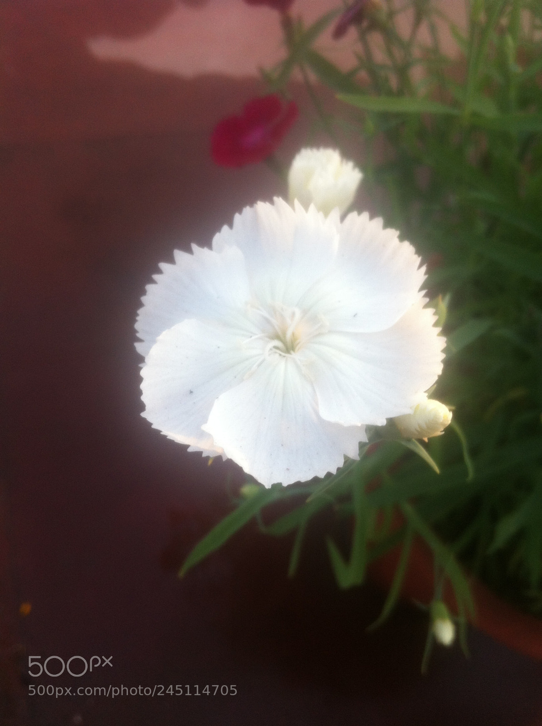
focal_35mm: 35
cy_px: 363
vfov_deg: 52.7
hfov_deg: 40.6
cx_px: 271
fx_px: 733
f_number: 2.8
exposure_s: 1/123
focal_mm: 3.85
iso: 80
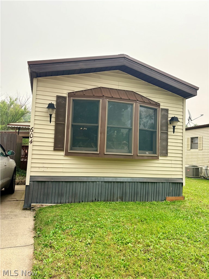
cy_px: 140
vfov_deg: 67.3
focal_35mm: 26
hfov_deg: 53.1
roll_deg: -2.6
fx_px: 209
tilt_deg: +4.0
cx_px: 104
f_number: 1.6
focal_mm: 5.96
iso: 64
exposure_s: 1/3623
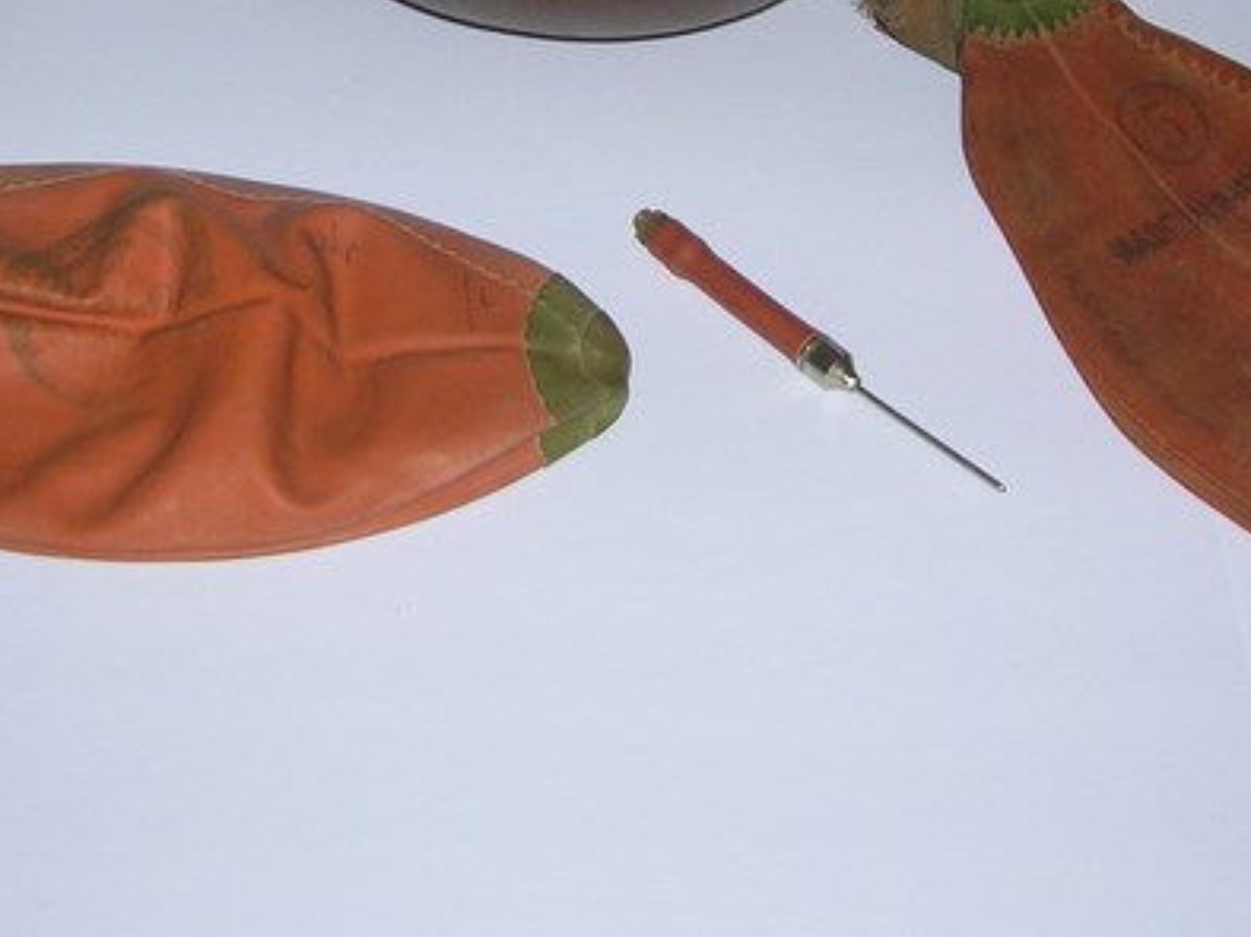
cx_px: 632
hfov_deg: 23.9
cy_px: -152
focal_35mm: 82
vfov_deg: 17.2
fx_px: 2962
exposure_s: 1/60.1
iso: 50
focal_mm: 5.7
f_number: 2.9
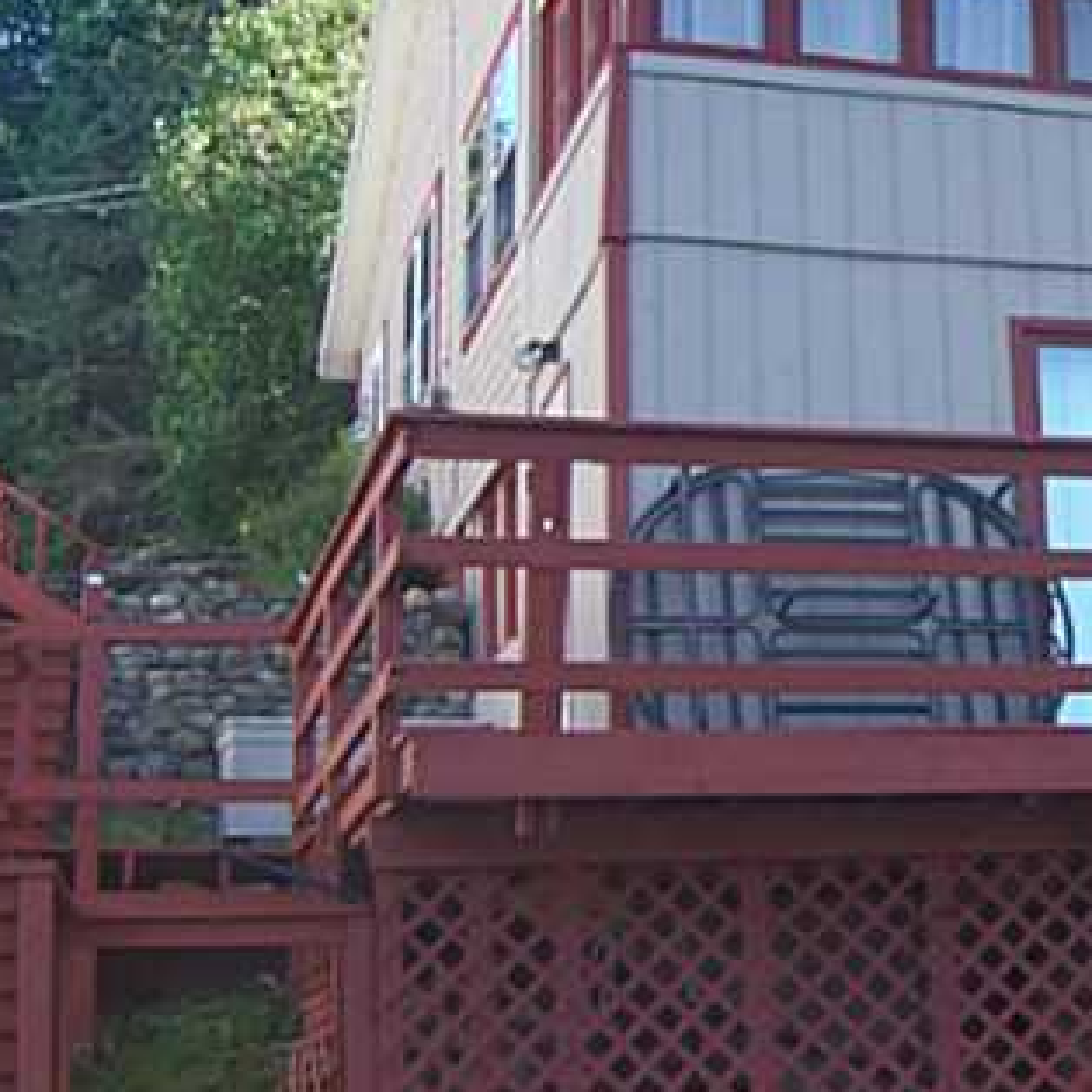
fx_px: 2891
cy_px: 390
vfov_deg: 21.3
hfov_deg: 20.7
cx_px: 1071
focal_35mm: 81
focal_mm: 6
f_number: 3
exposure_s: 1/180
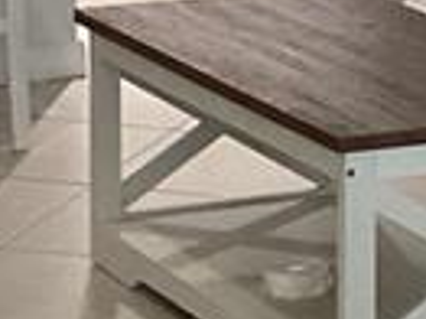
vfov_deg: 5.9
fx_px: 2975
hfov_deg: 8.2
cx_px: 120
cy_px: -397
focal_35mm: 242
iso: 160
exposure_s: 1/60
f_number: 2.4
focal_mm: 3.3
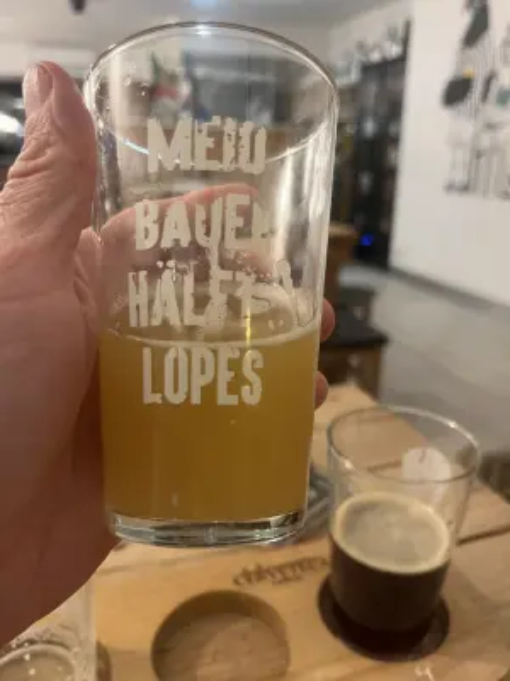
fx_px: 511
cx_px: 255
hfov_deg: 53.1
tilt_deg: -19.0
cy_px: 340
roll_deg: -1.0
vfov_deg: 67.3
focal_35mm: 26
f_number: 1.6
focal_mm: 5.1
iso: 500
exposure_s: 1/33
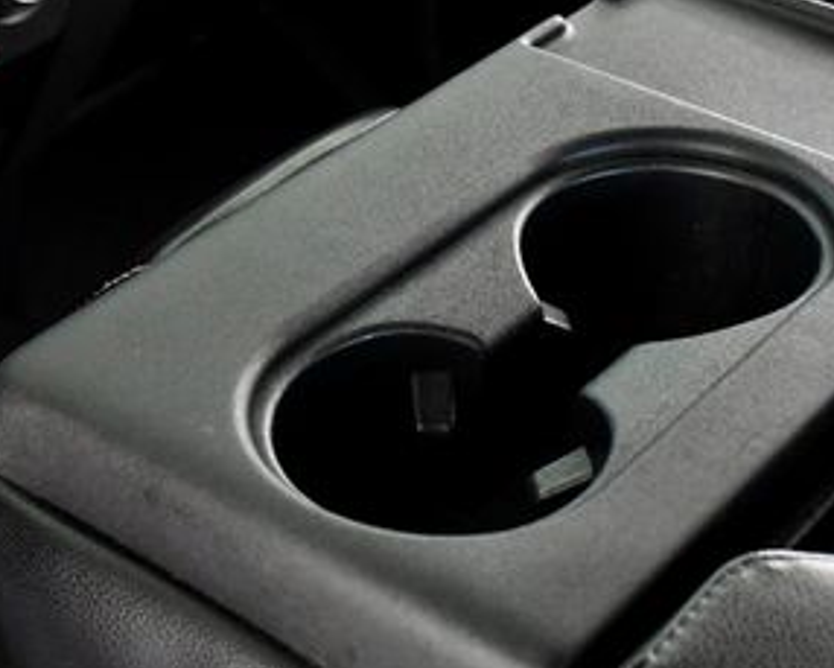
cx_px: 446
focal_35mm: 82
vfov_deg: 18.7
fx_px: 2025
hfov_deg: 23.3
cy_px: 331
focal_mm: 26
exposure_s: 1/80
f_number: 4
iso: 2500
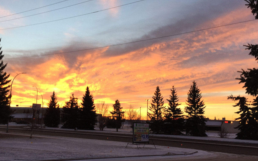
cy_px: 84
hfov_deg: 49.2
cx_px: 118
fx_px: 281
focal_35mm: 40
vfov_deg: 32.0
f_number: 2.2
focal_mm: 4.15
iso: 32
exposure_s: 1/120
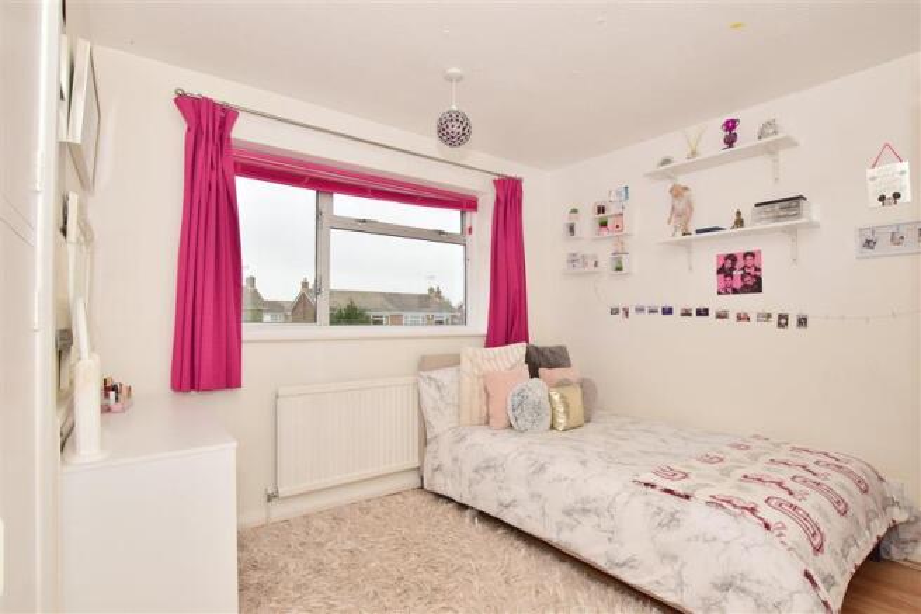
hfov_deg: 92.5
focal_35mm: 17
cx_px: 460
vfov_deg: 69.6
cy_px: 307
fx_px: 441
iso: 400
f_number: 10
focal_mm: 11.5
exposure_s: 1/200
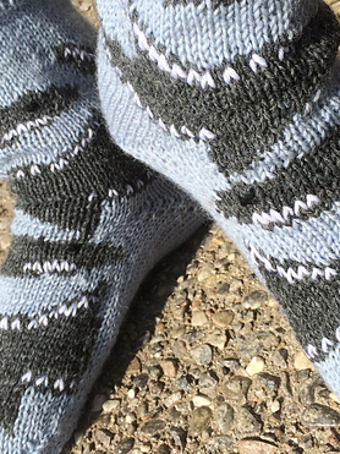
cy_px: 193
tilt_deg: -36.2
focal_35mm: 50
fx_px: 655
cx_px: 196
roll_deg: +32.0
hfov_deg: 29.1
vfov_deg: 38.1
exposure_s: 1/2933
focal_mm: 4.15
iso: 32
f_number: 2.2
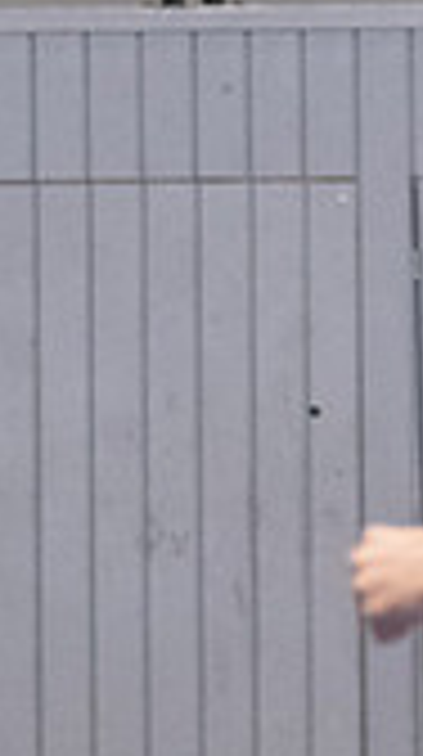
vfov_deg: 3.7
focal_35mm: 589
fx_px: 11792
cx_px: -396
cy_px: 718
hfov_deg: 2.0
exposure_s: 1/500
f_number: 3.2
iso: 8000
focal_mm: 105
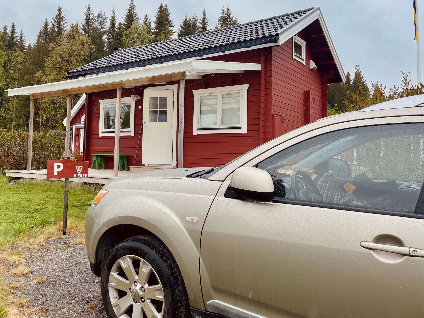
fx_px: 318
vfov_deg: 53.1
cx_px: 212
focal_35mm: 26
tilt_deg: +8.0
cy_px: 159
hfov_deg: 67.3
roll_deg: -1.7
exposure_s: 1/779
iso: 32
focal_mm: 4.2
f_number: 1.6
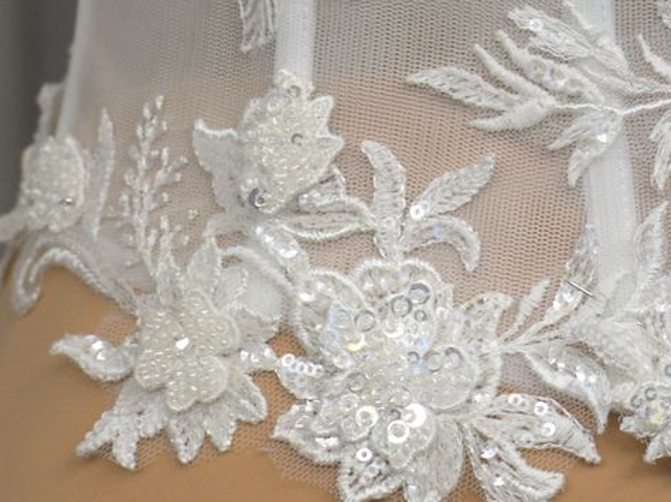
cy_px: 136
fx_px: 3717
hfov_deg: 10.2
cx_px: 681
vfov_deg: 7.7
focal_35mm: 192
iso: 400
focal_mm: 35
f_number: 4
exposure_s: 1/60
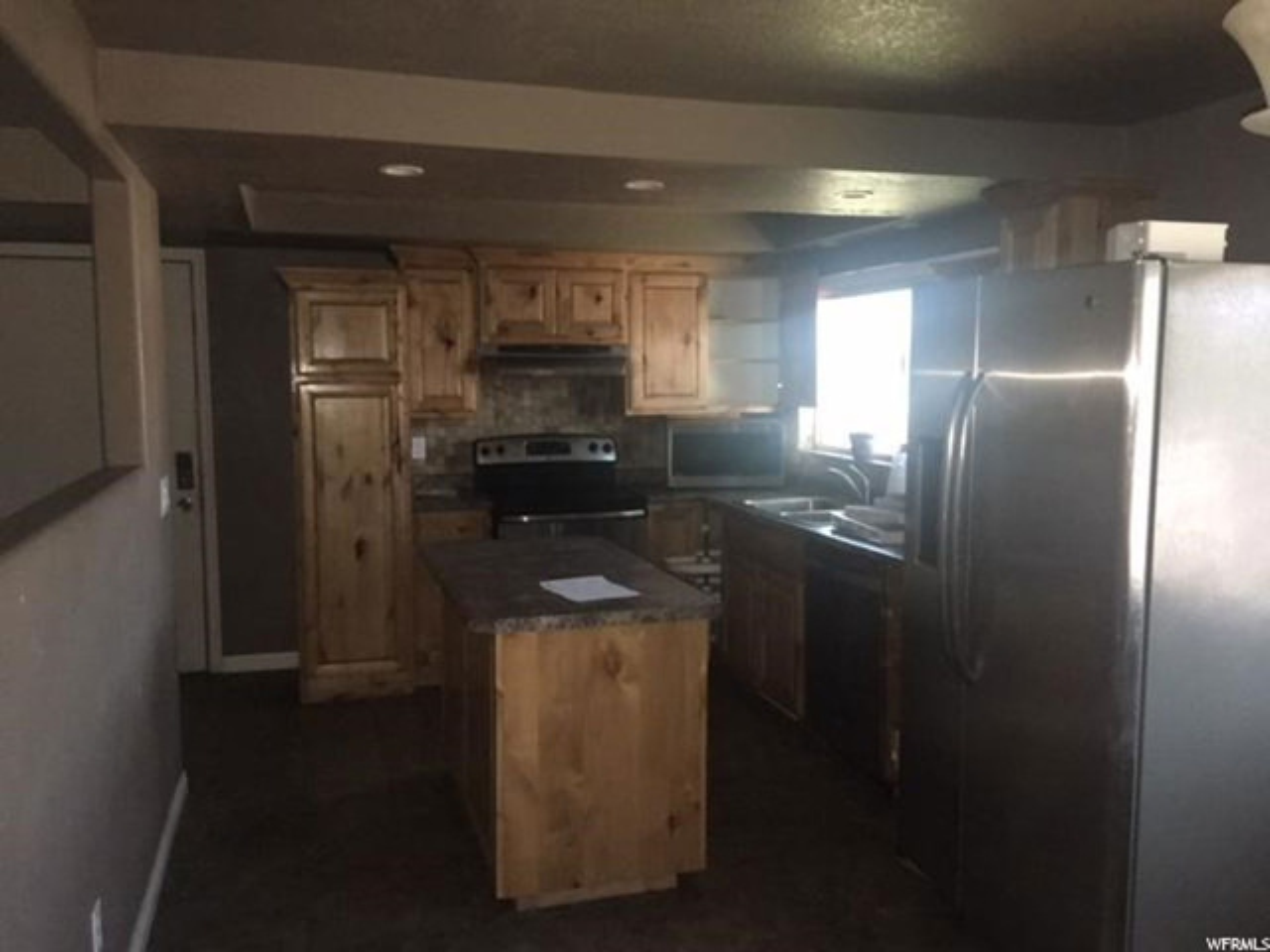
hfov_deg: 61.7
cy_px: 476
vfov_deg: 48.2
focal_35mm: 29
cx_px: 635
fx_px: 1064
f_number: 2.2
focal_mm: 4.15
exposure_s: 1/16
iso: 320
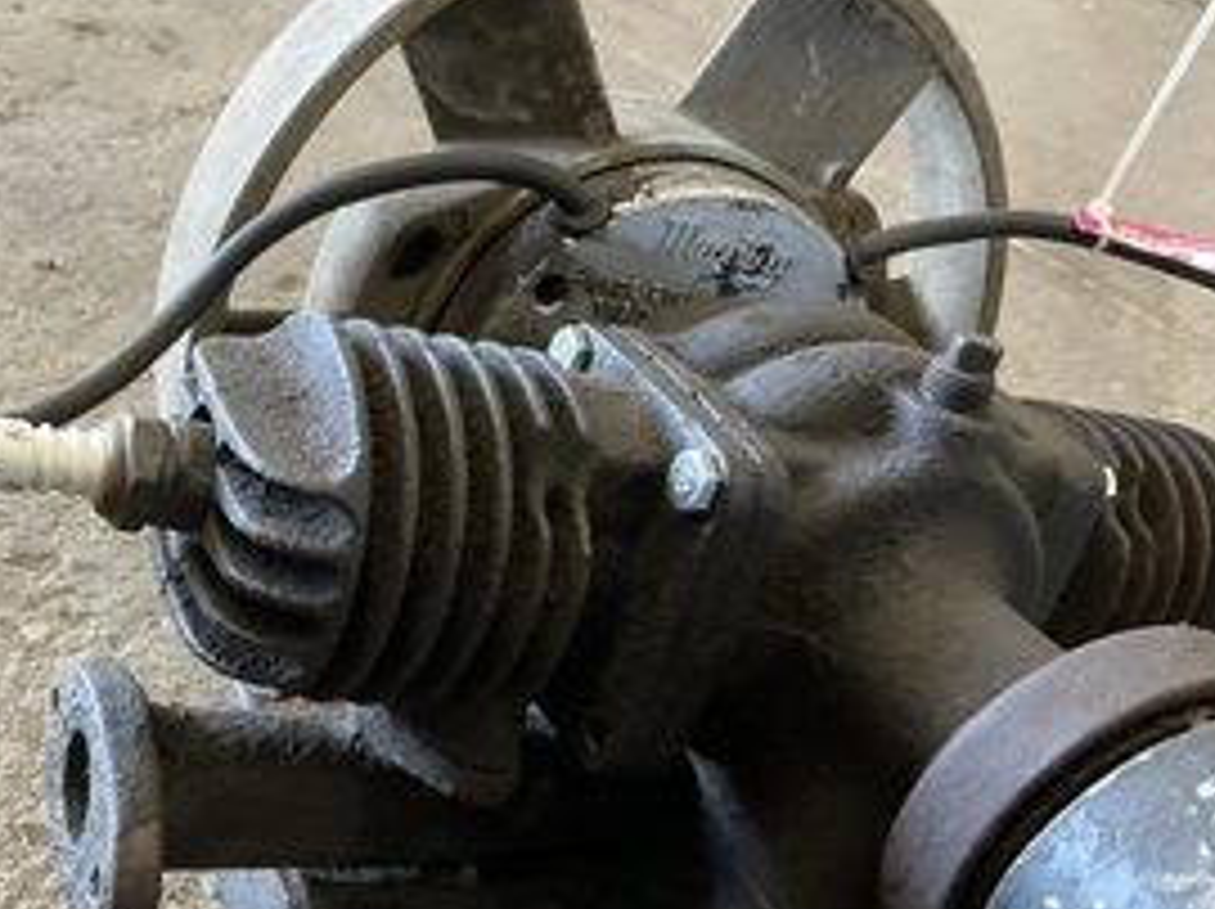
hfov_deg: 43.5
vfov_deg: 33.4
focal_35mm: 43
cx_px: 441
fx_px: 1508
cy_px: 576
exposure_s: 1/60
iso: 250
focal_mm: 3
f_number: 1.8
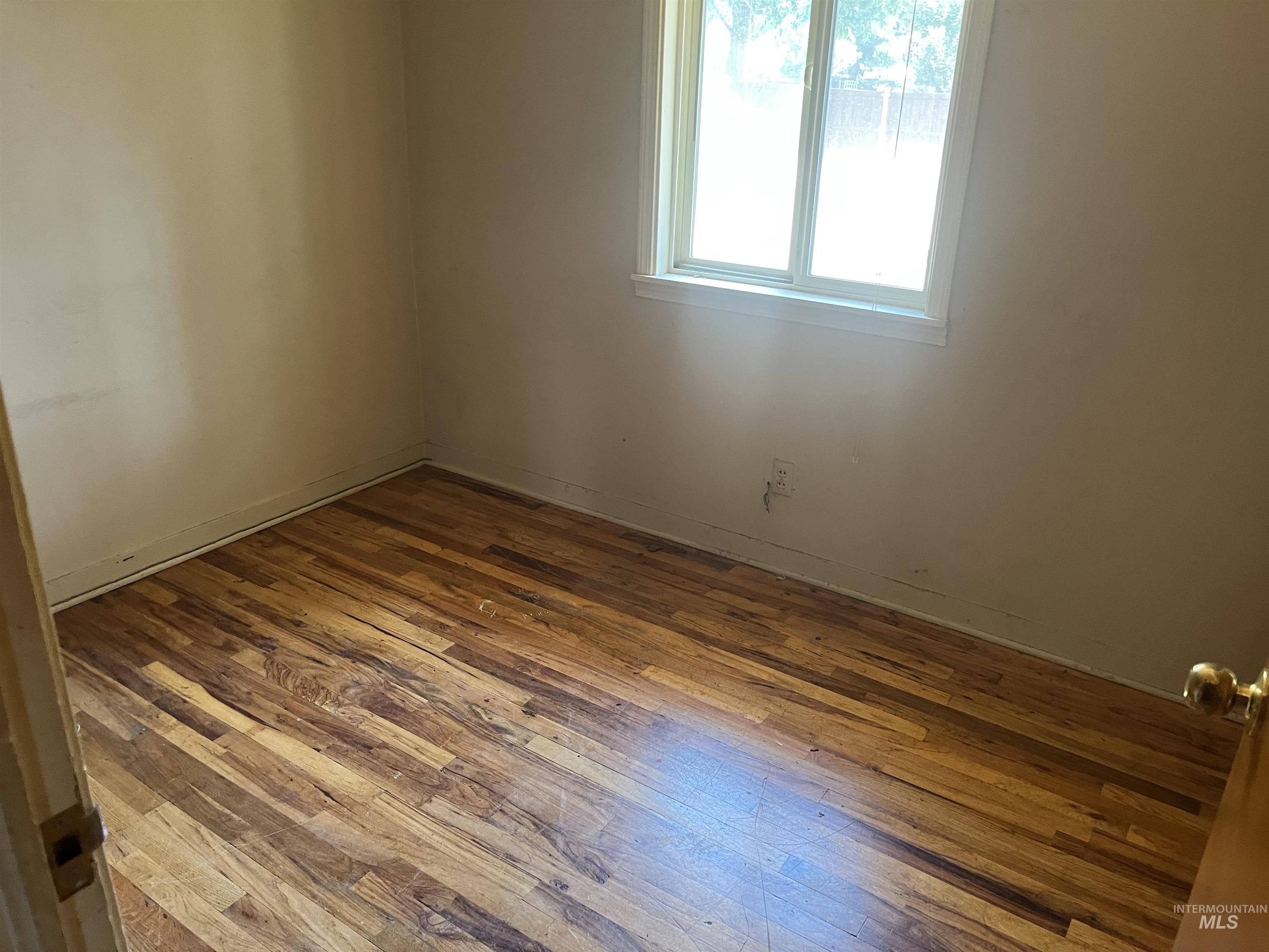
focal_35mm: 26
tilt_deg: -22.3
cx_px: 634
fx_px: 953
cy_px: 476
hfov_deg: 67.3
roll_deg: -0.8
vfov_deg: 53.1
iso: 250
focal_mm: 5.1
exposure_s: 1/60
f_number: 1.6
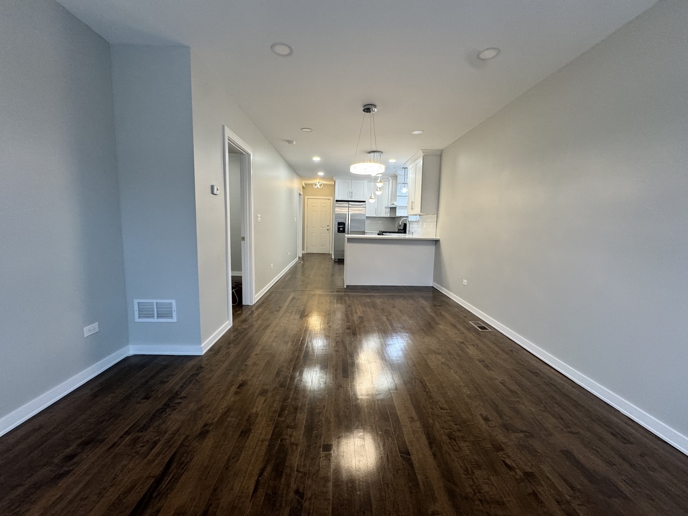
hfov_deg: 102.1
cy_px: 258
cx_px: 344
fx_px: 278
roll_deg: -1.9
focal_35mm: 14
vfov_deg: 85.7
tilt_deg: -6.5
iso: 200
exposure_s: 1/120
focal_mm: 2.22
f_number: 2.2
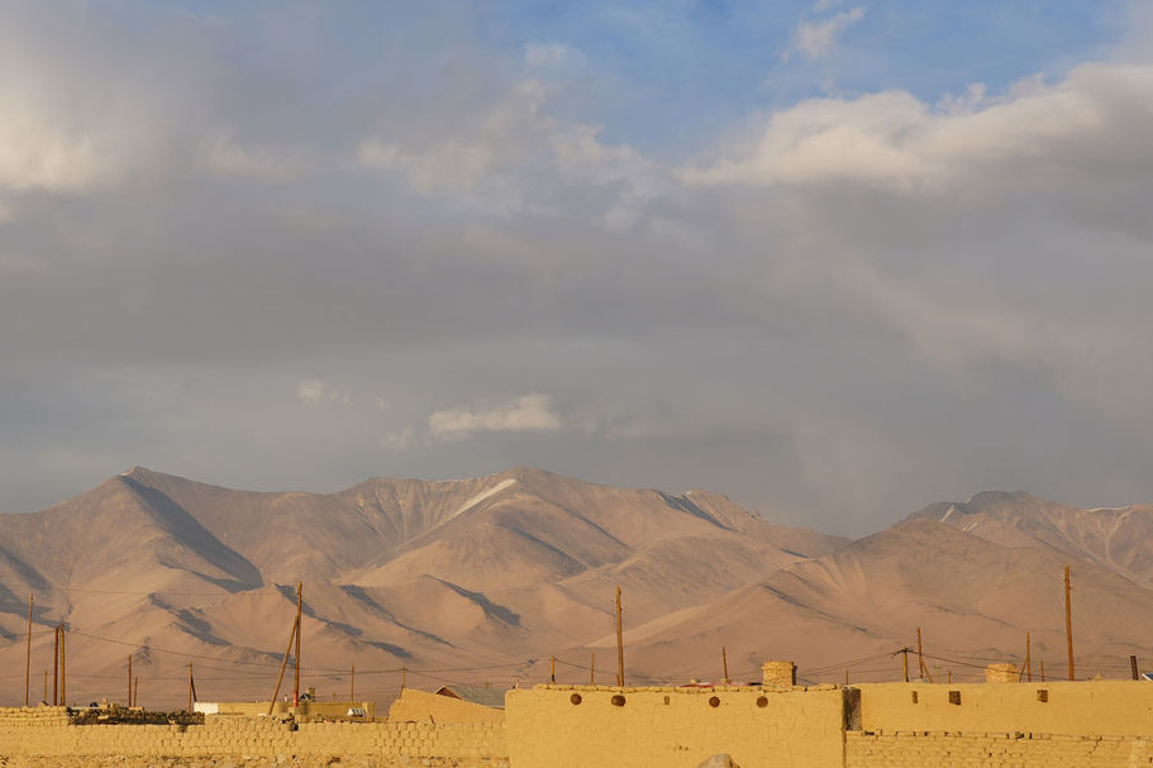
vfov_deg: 20.9
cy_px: 428
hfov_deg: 30.5
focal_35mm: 65
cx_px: 315
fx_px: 2081
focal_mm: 37
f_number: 8
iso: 100
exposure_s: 1/125
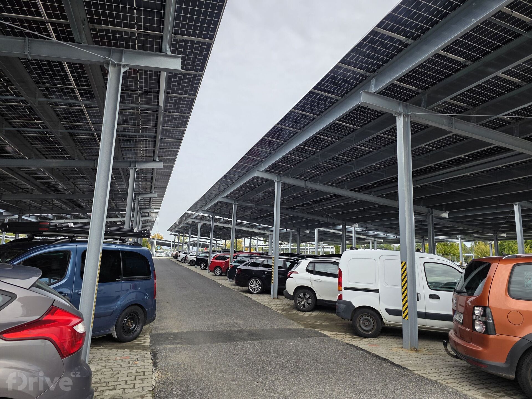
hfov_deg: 73.9
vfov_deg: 58.9
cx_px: 266
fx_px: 353
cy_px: 200
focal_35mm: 23
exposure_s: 1/359
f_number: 1.7
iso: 25
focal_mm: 6.3
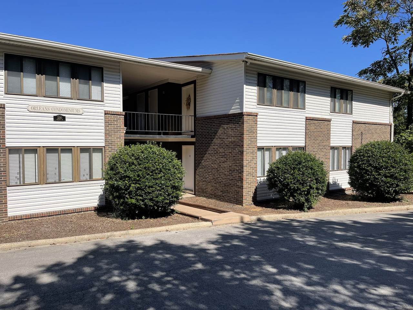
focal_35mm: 25
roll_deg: -0.9
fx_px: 298
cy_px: 155
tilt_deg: -3.4
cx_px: 206
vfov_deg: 54.9
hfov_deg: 69.4
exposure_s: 1/3663
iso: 32
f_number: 1.6
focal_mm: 5.1
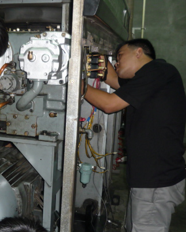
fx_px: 351
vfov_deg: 36.6
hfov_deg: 28.6
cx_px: 20
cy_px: 127
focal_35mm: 51
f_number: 2.8
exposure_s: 1/30
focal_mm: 5.5
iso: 160
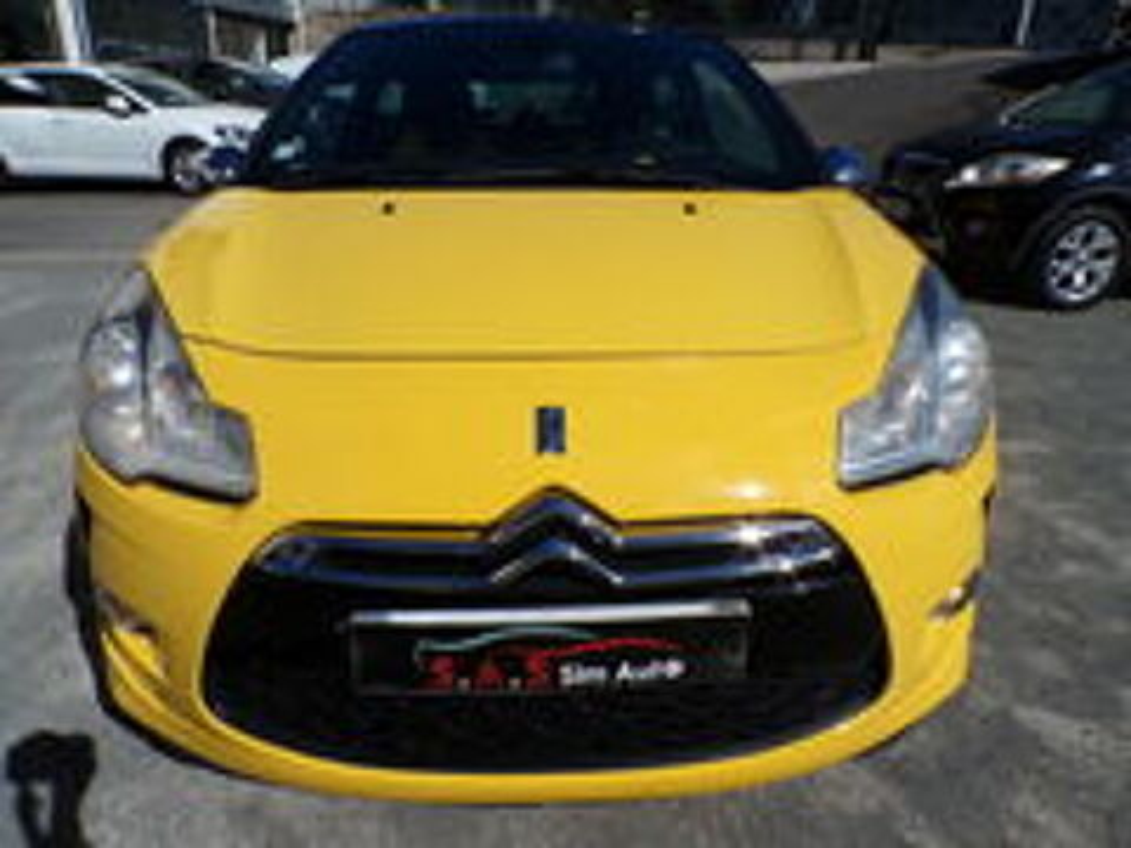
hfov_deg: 71.6
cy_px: 424
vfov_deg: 56.8
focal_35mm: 24
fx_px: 784
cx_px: 566
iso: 100
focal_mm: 4.3
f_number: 5.8
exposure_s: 1/950
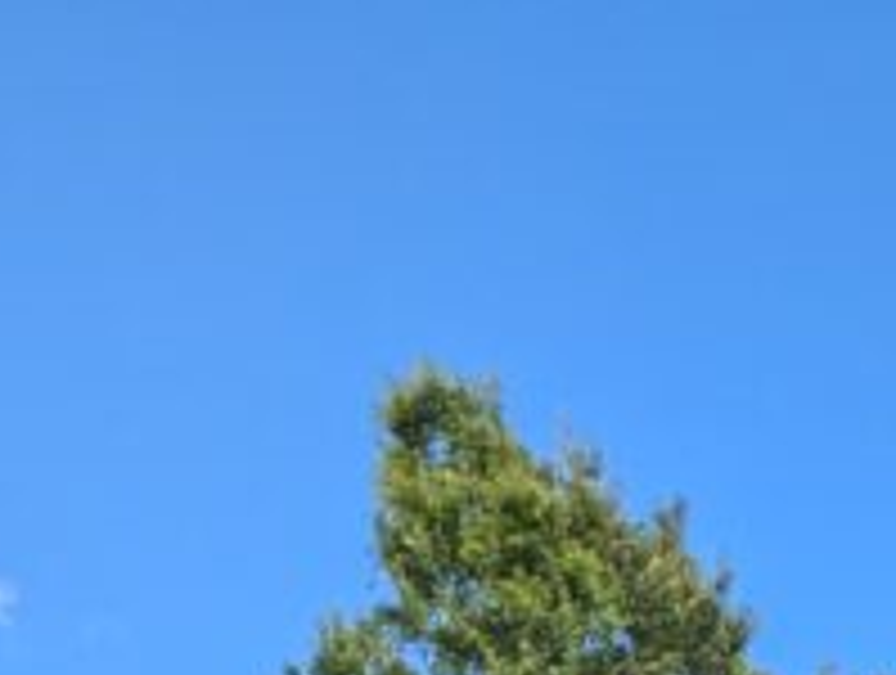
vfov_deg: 13.5
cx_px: 932
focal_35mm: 72
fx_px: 1867
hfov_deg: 25.4
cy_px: 1708
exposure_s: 1/1094
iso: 56
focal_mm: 1.83
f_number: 2.2
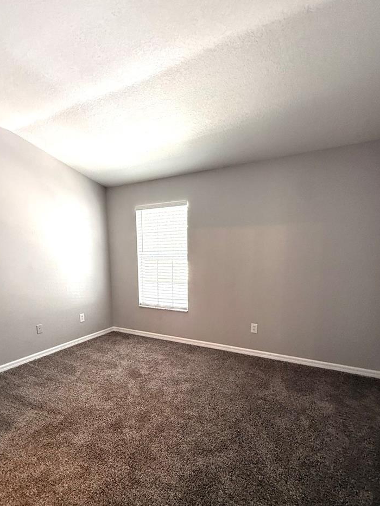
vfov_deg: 86.6
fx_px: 263
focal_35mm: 18
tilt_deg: -9.5
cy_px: 304
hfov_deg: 71.5
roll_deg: +0.0
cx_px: 176
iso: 320
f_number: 2.2
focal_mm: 2.22
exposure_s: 1/86
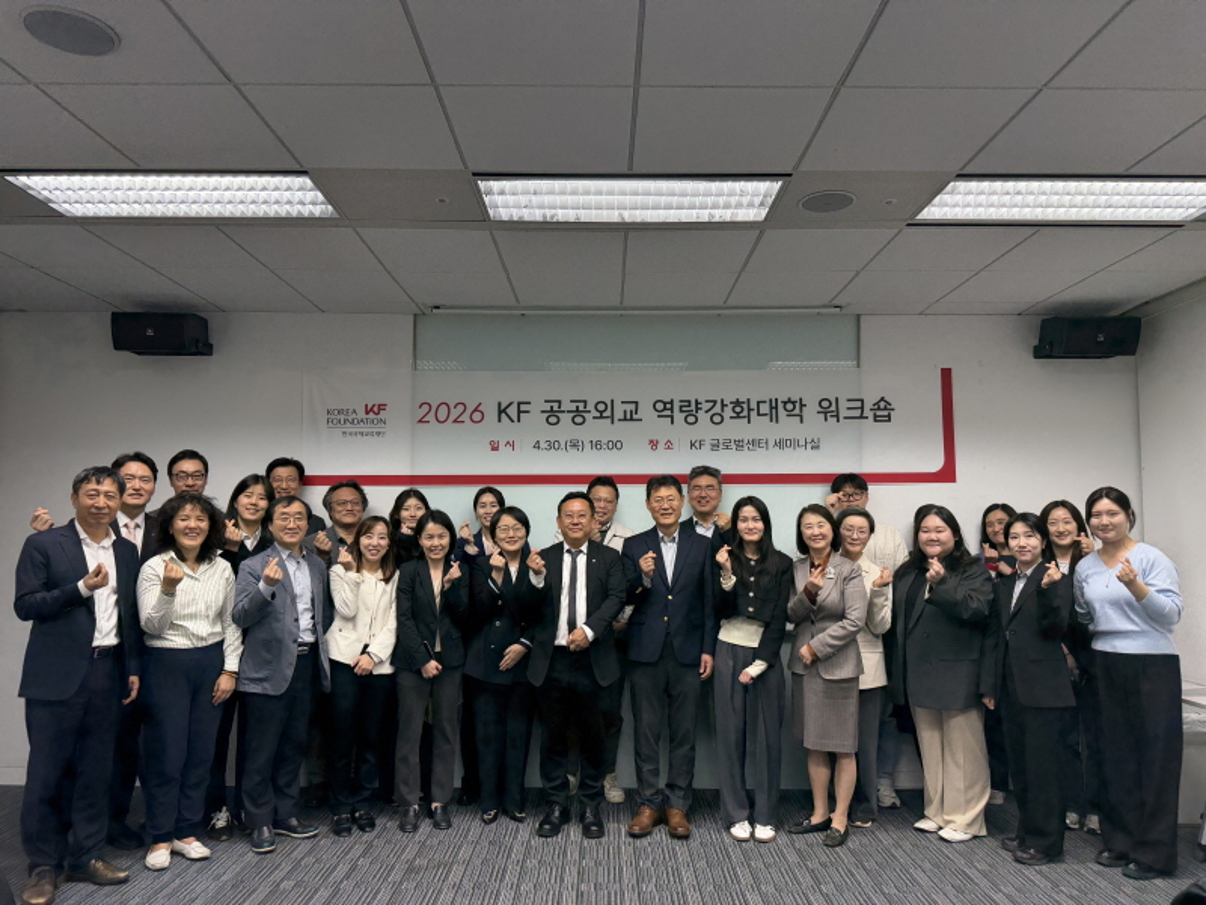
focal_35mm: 24
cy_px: 452
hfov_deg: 71.6
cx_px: 603
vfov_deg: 56.8
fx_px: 836
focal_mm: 6.76
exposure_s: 1/120
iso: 200
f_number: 1.78
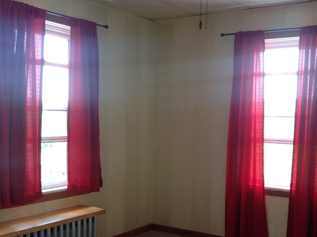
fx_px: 448
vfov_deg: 29.4
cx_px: 205
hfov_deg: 38.6
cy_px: 159
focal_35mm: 49
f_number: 2.4
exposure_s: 1/20
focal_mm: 4.28
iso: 50
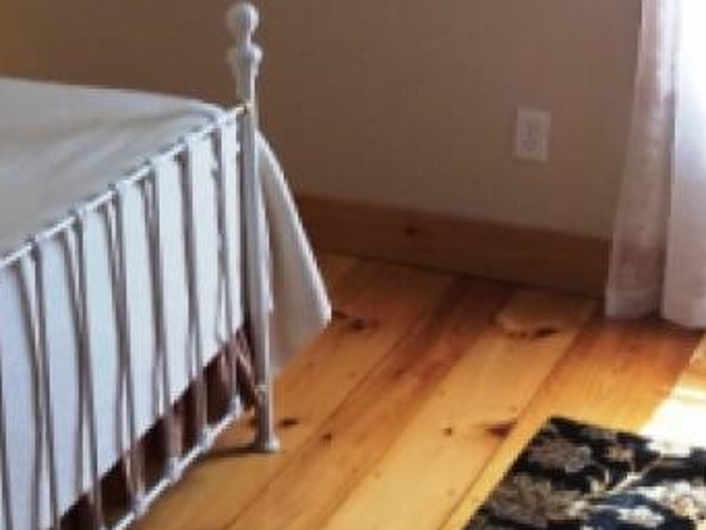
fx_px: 1959
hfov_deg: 19.8
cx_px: -12
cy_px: -13
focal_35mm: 96
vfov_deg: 15.1
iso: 40
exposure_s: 1/24
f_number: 2.4
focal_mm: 3.3
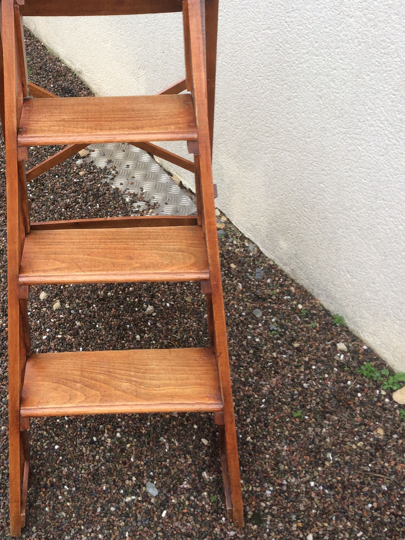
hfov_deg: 35.6
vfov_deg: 46.1
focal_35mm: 40
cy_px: 181
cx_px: 131
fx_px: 624
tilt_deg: -34.4
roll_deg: +1.0
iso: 50
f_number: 2.2
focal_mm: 4.15
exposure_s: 1/100
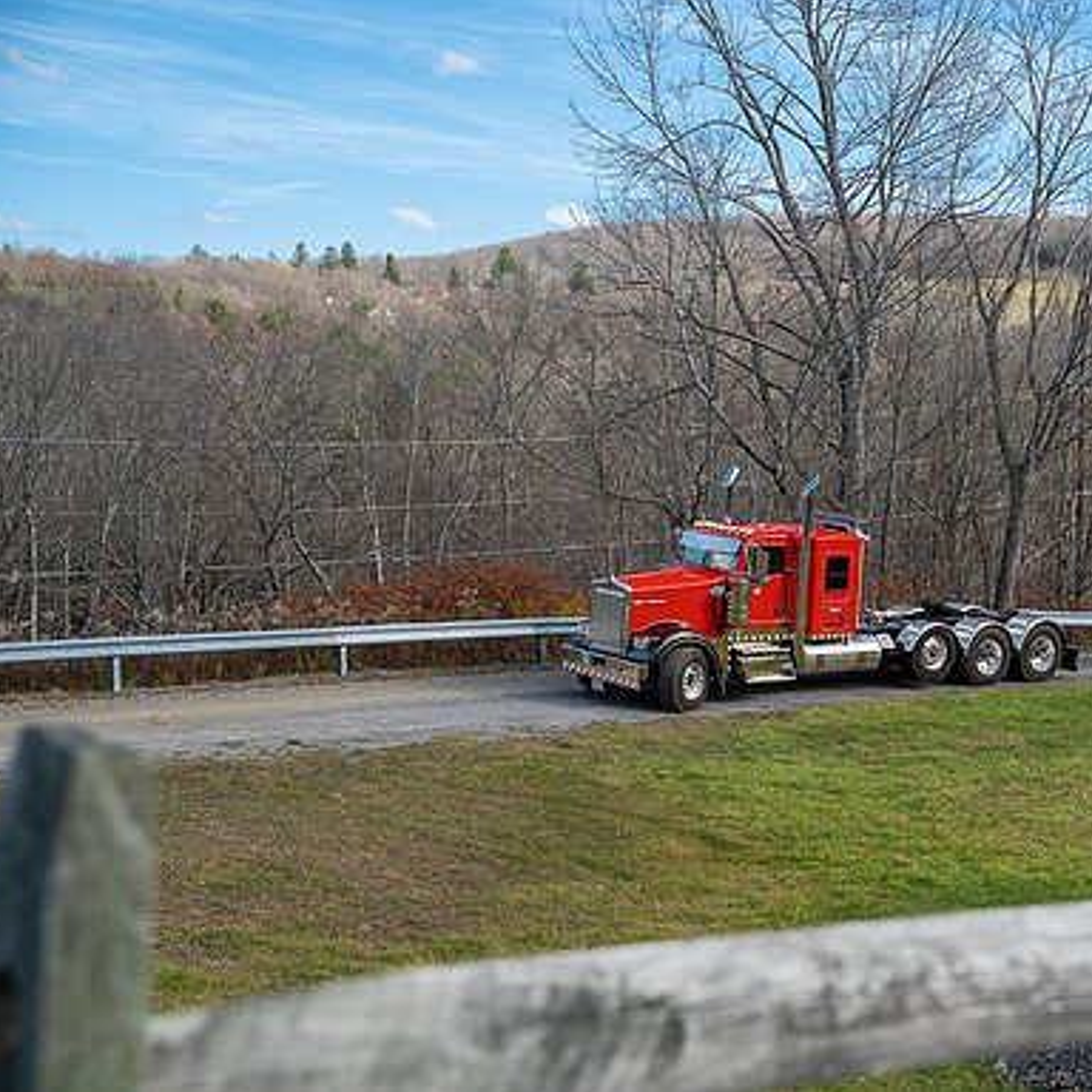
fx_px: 2106
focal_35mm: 59
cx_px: 802
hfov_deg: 28.7
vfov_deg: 29.1
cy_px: 545
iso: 100
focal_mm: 46
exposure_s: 1/125
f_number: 4
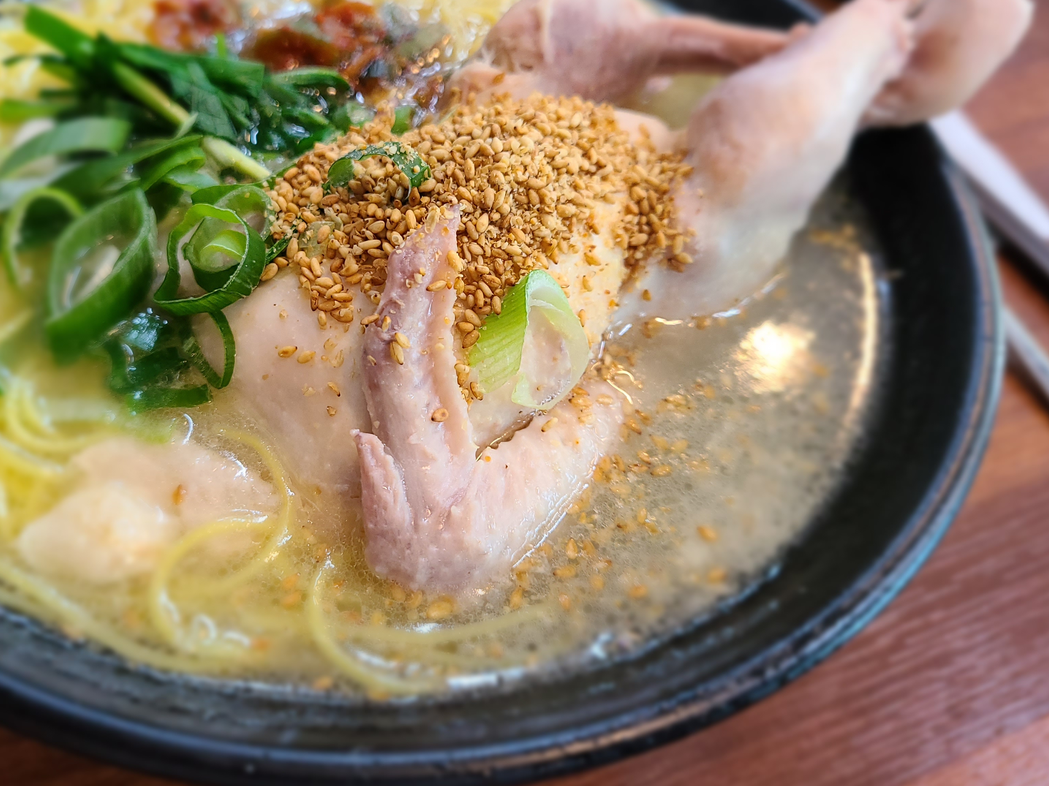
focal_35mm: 34
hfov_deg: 53.7
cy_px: 293
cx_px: 439
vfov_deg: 41.5
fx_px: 1030
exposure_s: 1/60
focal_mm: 5.4
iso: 125
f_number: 1.8
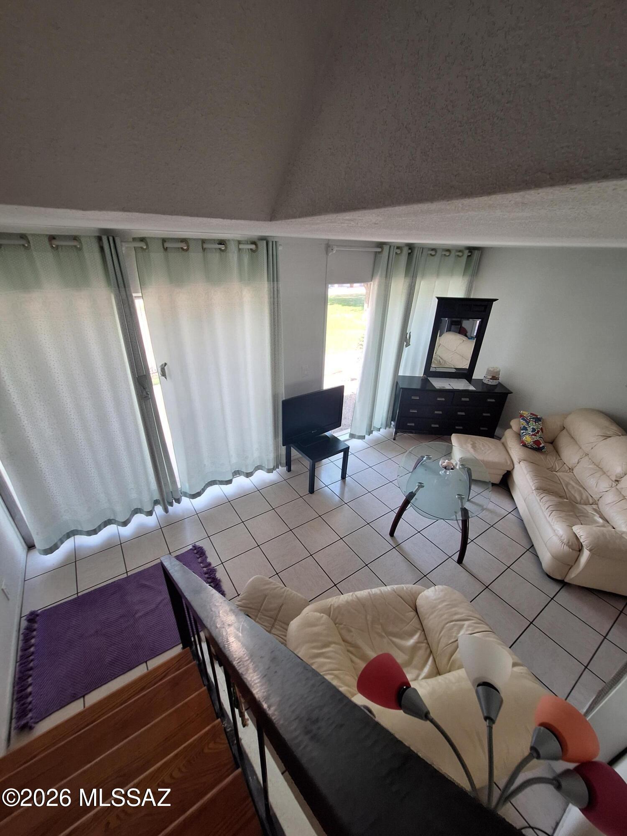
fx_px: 314
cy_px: 418
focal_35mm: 13
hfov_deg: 89.9
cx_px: 314
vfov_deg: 106.2
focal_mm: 1.74
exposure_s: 1/40
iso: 64
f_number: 2.2
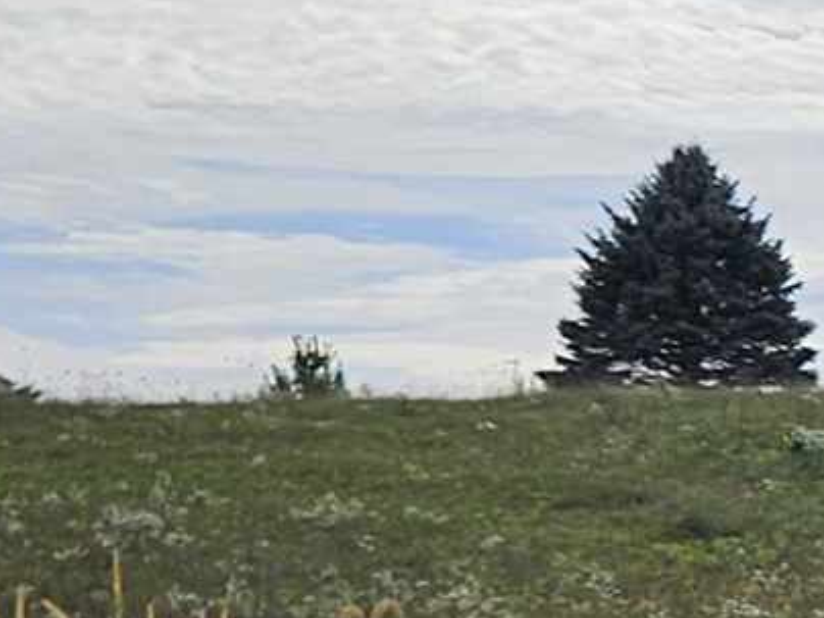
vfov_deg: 8.3
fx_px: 4166
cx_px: 2031
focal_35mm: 175
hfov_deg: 9.8
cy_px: 889
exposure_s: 1/3372
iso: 25
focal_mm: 5.4
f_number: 1.8
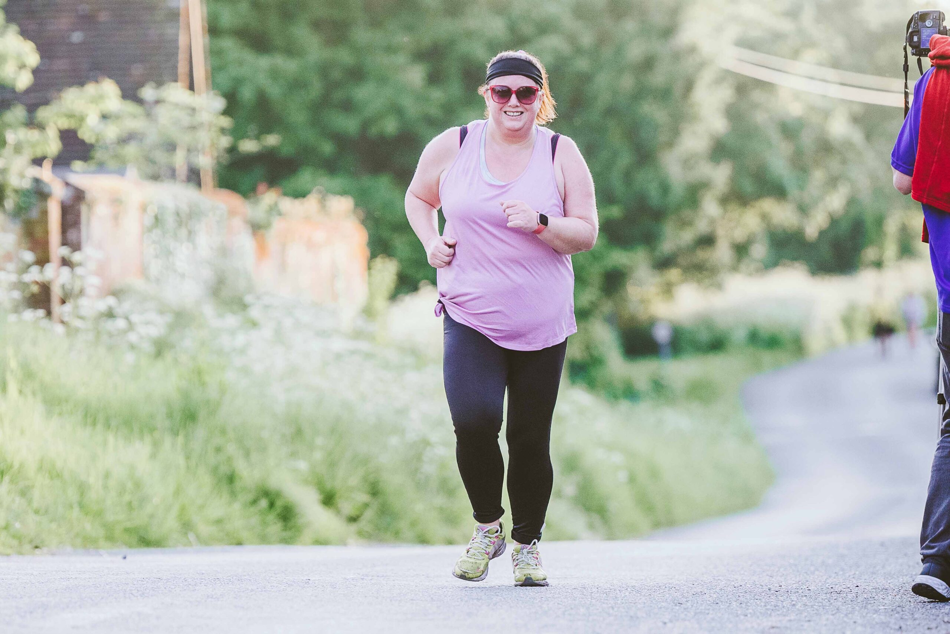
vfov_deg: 6.3
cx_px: 475
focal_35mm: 217
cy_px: 317
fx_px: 5726
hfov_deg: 9.5
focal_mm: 145
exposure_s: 1/800
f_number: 2.8
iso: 500
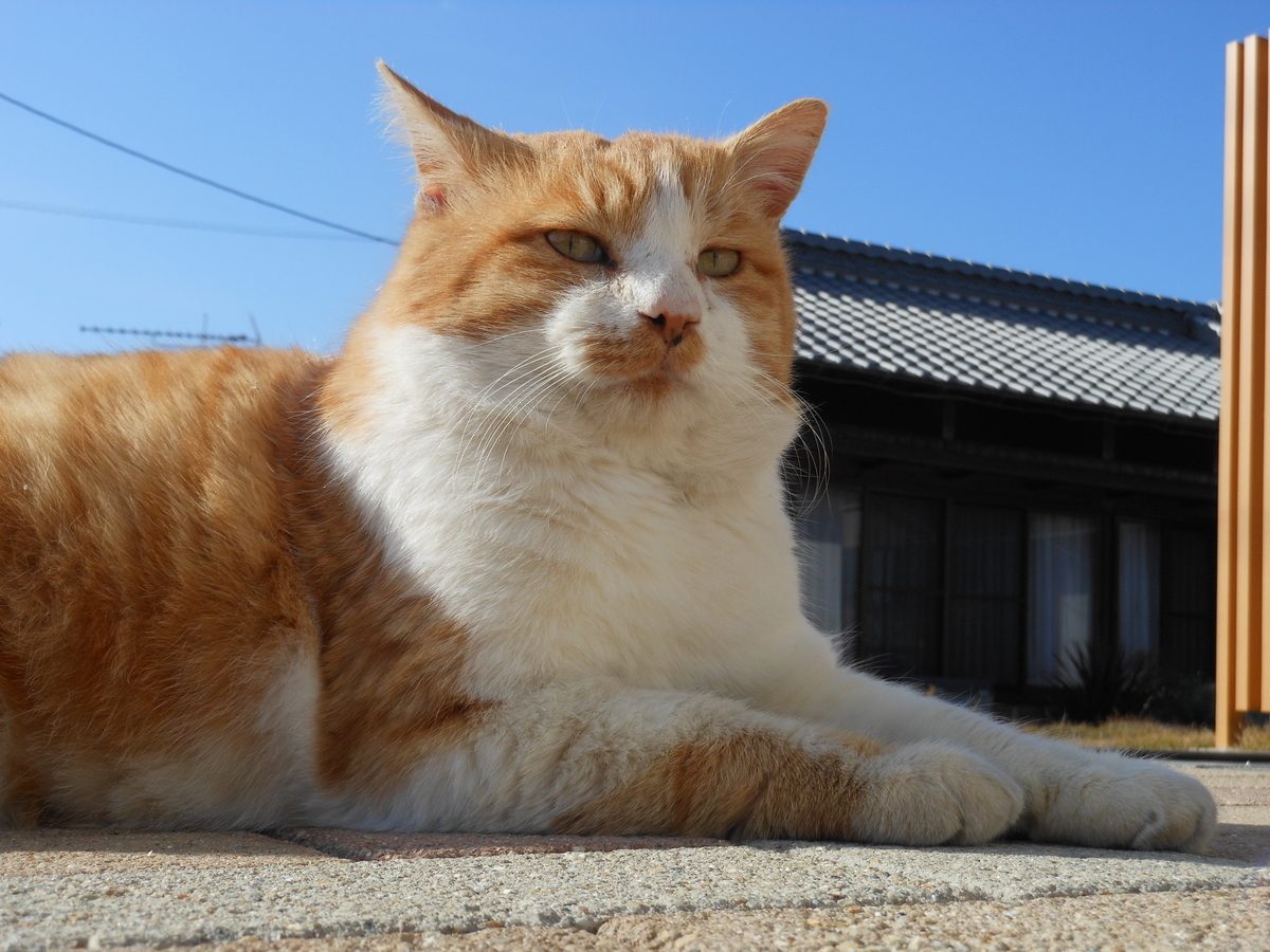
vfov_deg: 32.2
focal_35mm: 45
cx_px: 635
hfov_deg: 42.1
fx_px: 1651
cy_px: 476
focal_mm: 8.1
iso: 80
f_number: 4.6
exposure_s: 1/640
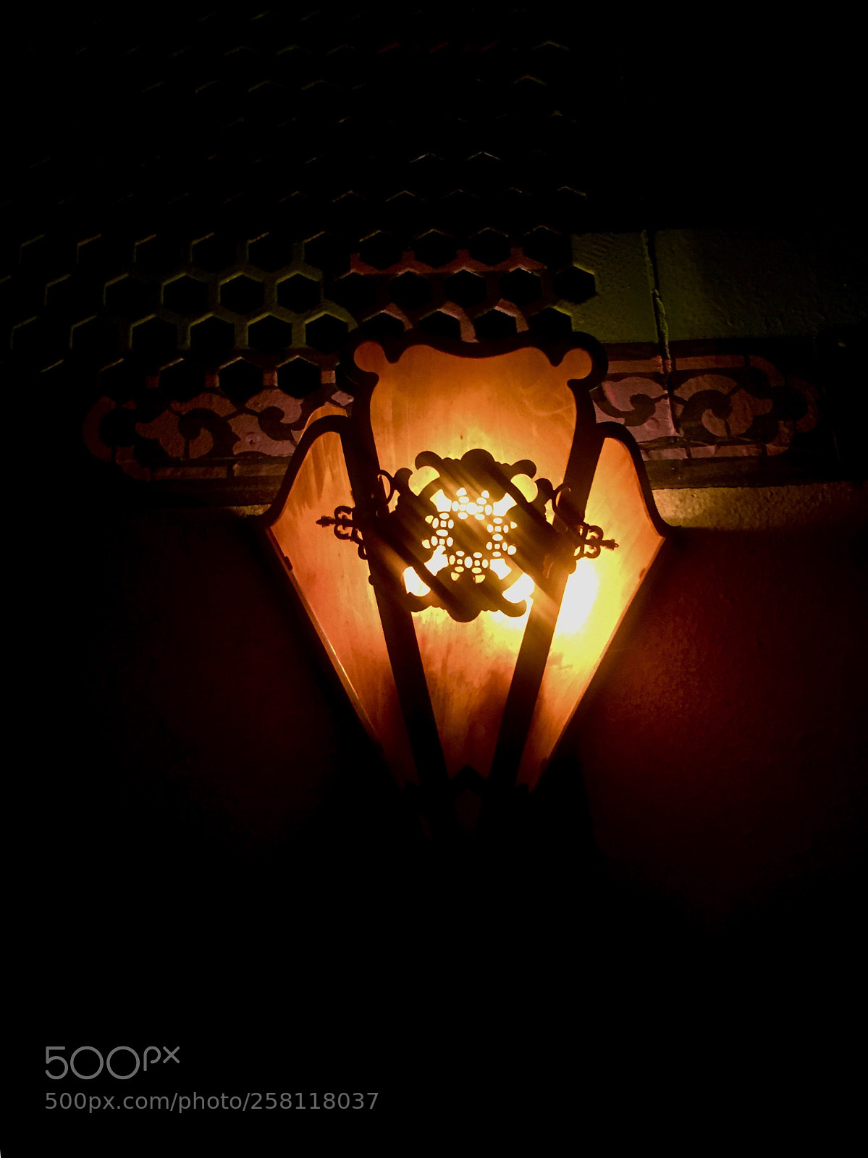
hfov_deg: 48.2
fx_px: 970
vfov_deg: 61.7
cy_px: 579
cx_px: 434
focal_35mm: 29
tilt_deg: +19.8
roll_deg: +1.3
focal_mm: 4.15
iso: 250
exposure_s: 1/20
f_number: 2.2
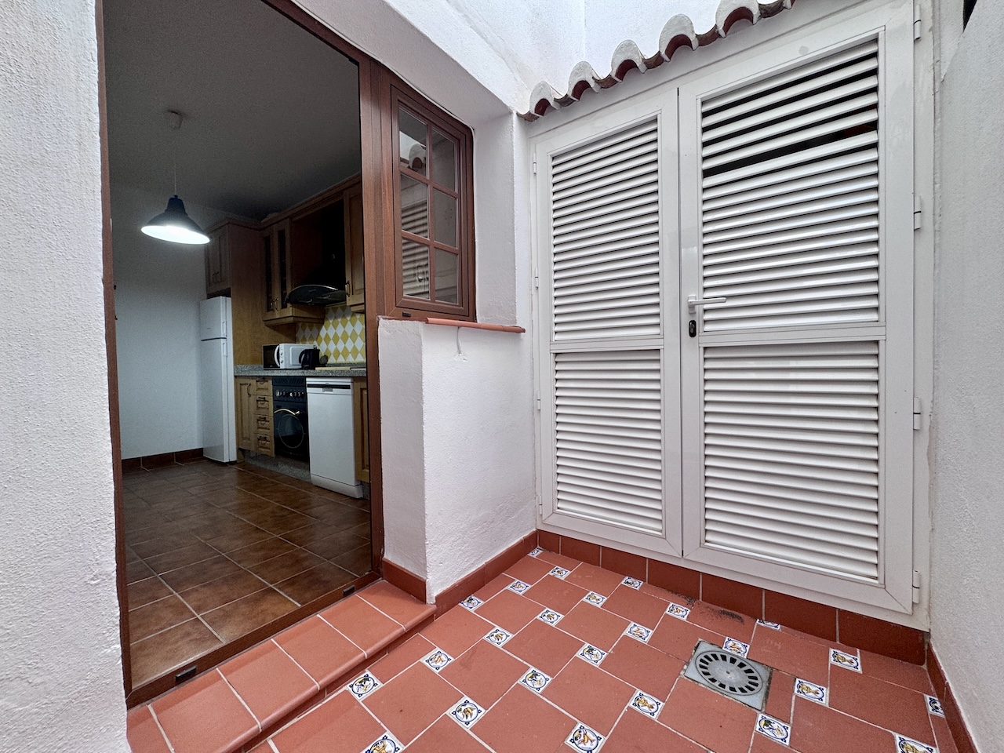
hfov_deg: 102.1
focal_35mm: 14
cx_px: 502
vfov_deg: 85.7
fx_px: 406
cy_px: 376
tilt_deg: -1.6
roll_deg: +1.3
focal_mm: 2.22
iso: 100
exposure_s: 1/100
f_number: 2.2
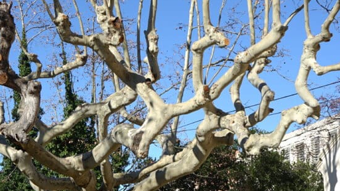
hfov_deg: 30.8
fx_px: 613
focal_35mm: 68
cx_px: 114
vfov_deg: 17.7
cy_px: 121
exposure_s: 1/320
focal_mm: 28
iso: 64
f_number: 4.5
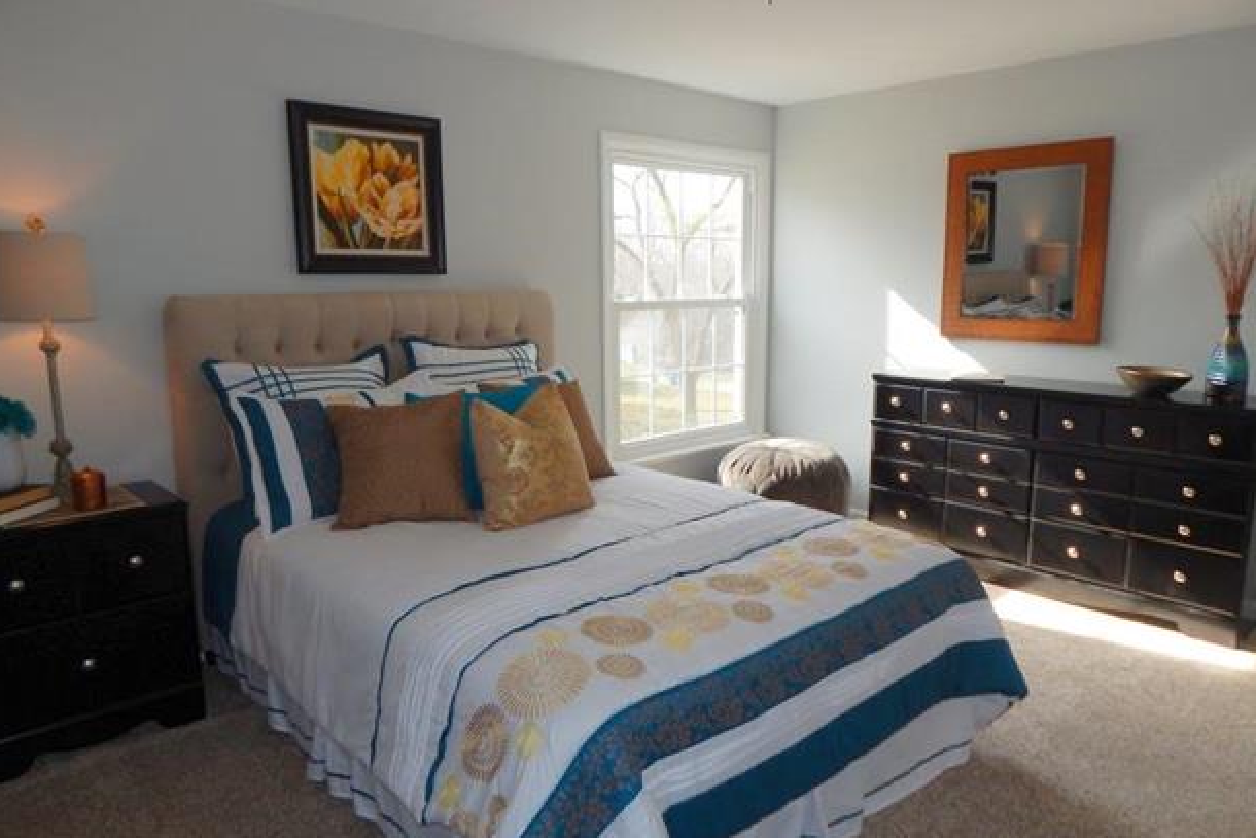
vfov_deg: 53.2
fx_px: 837
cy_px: 426
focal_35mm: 24
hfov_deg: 73.7
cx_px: 614
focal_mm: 4
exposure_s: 1/200
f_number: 3
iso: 125
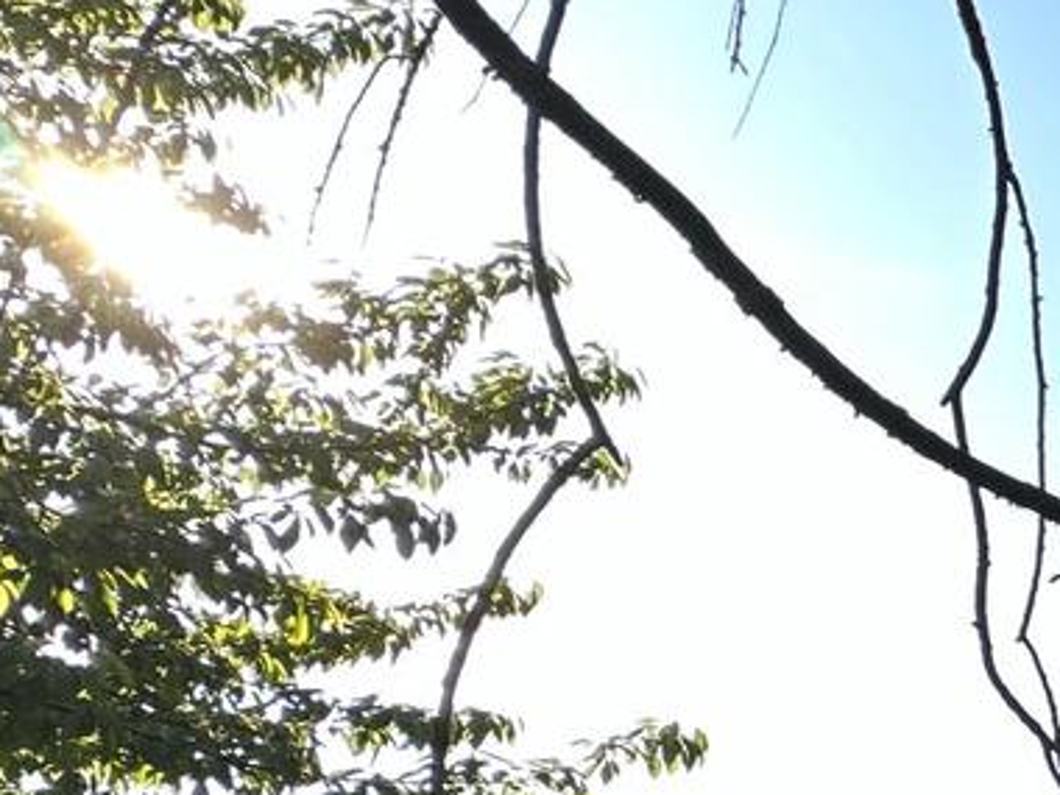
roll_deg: +0.3
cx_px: 1981
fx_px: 1623
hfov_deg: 21.1
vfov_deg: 22.2
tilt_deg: +4.8
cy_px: 1227
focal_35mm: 53
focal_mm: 2.22
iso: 40
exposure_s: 1/226
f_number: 2.2
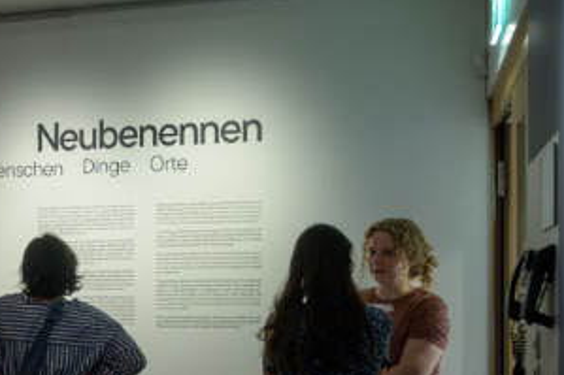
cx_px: -28
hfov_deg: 29.7
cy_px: 351
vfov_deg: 21.3
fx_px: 971
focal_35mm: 62
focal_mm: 29
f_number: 5
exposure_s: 1/30
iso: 1600
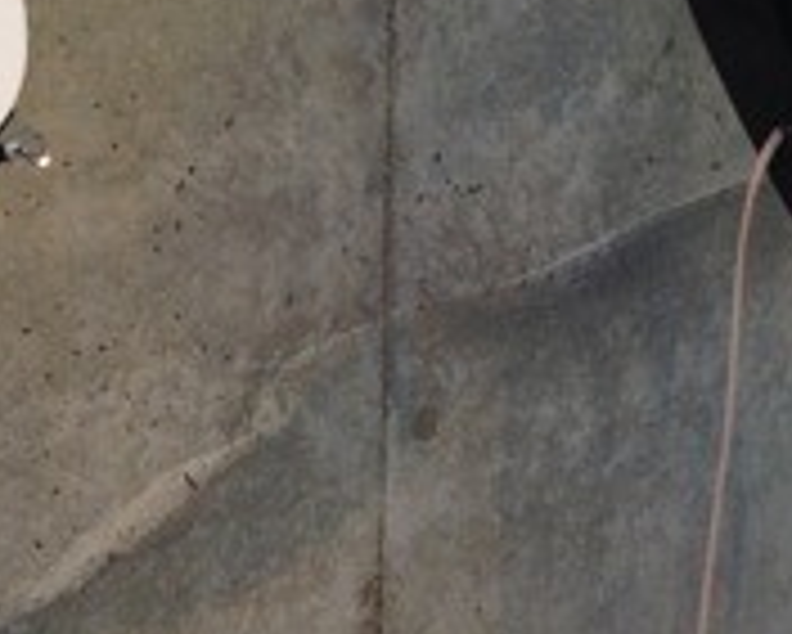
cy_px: -164
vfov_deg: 15.2
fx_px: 2275
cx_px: -81
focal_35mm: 97
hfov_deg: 19.0
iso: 64
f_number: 2.4
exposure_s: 1/30
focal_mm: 4.28
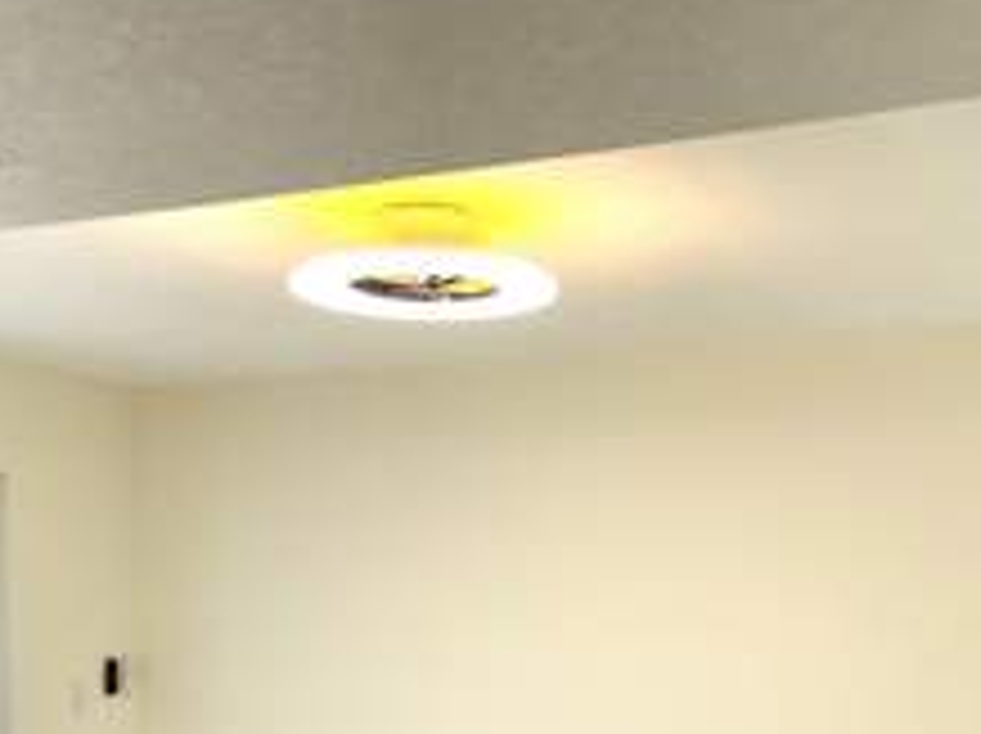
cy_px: 741
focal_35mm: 55
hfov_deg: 34.9
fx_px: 1557
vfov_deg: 25.2
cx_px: 562
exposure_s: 1/169
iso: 32
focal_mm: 5.1
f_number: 1.6
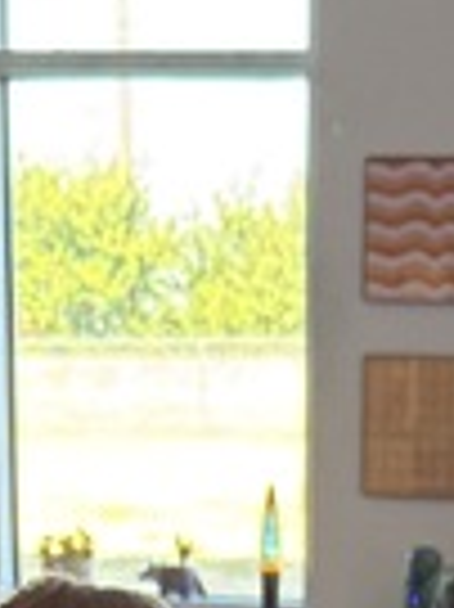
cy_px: 1549
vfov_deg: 9.5
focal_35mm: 182
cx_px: 436
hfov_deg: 8.1
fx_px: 3188
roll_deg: -1.1
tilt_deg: -18.0
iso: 250
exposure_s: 1/41
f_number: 1.78
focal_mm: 6.76
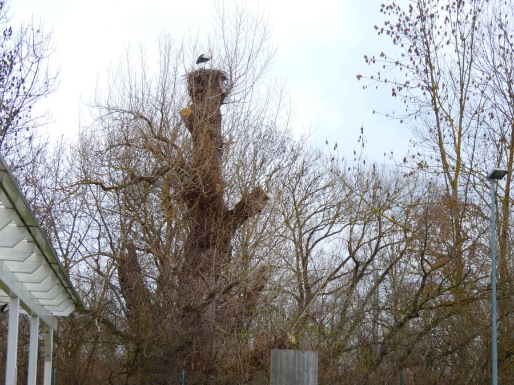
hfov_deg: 20.0
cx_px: 257
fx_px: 1455
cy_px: 192
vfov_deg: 15.1
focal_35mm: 98
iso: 80
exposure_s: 1/125
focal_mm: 17.5
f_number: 4.8
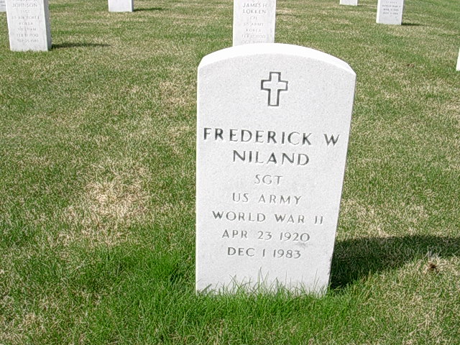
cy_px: 172
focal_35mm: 37
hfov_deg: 50.1
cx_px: 230
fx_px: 492
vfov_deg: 38.7
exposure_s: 1/456
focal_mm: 5.6
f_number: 5.4
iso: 70
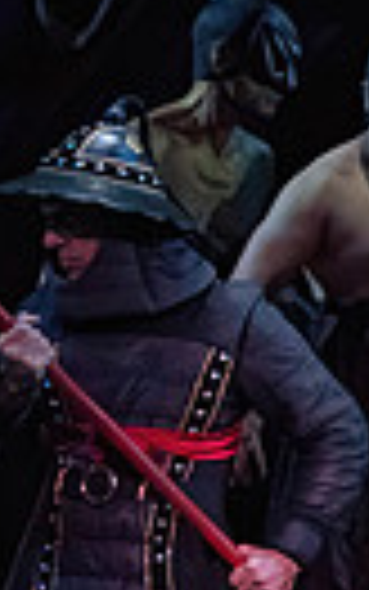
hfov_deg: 1.5
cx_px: 531
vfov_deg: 2.3
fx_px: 14530
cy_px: 691
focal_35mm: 904
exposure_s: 1/320
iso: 20000
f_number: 10
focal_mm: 200
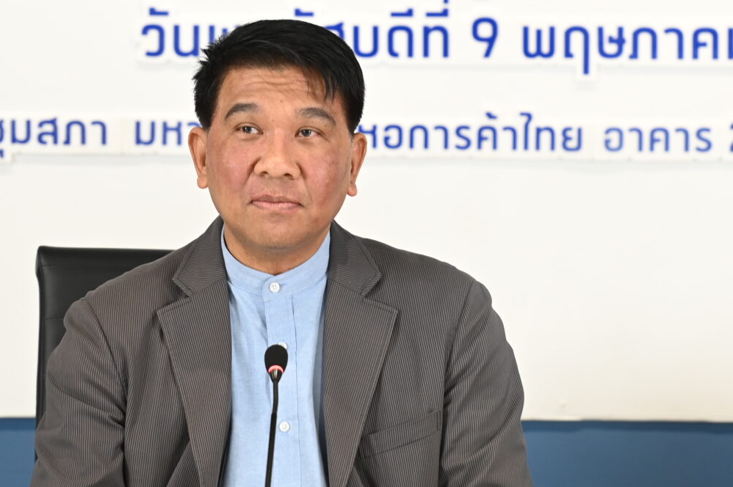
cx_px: 539
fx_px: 10173
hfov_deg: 4.1
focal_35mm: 500
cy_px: 100
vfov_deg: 2.7
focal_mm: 195
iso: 640
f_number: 2.8
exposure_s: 1/80
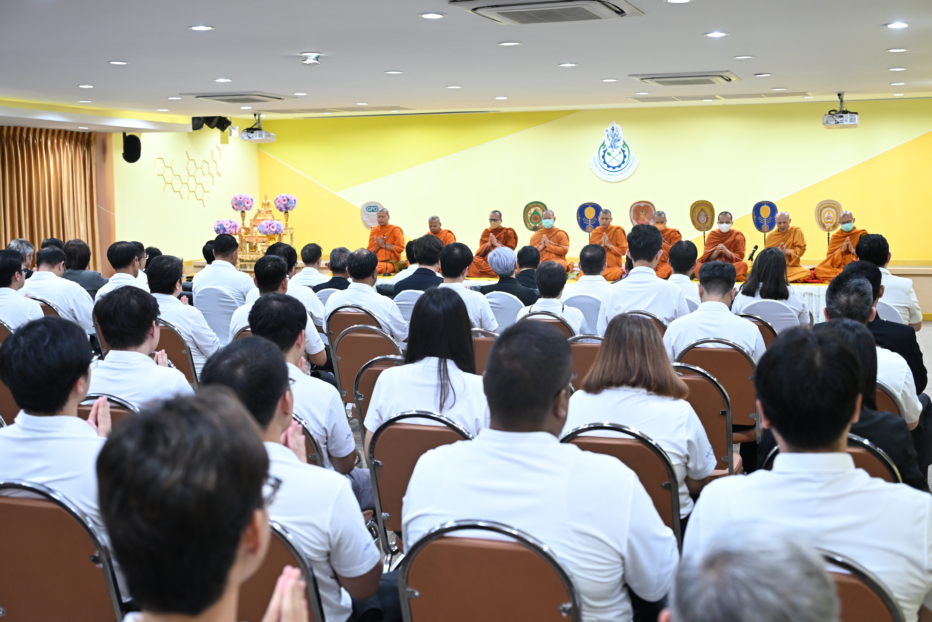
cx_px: 466
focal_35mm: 46
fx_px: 1191
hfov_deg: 42.7
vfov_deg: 29.2
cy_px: 311
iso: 1600
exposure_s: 1/40
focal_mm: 46
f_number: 4
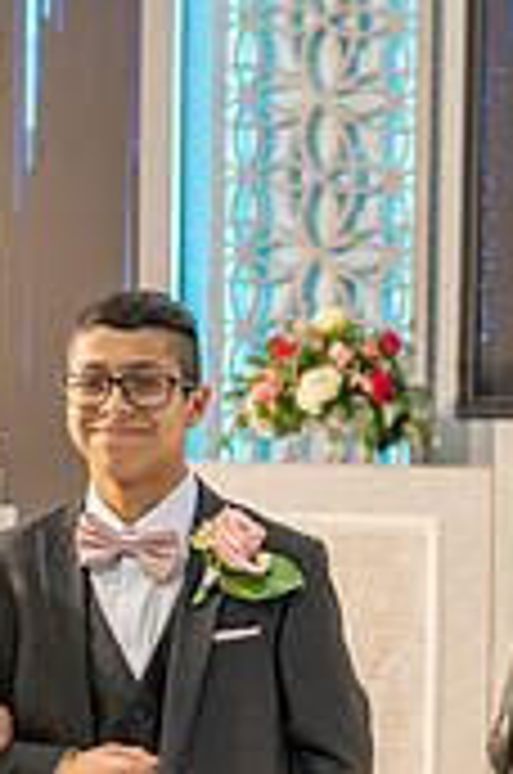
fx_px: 3992
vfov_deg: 10.9
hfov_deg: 7.1
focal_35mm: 186
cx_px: 1066
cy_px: 830
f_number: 5
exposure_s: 1/125
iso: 1000
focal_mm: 55
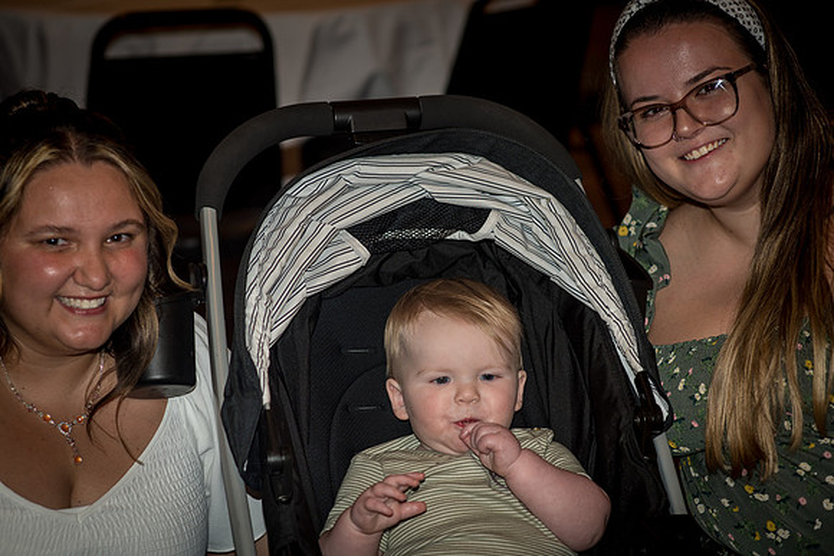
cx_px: 417
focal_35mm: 85
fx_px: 1970
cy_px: 278
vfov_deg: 16.1
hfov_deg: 23.9
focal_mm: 85
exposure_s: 1/125
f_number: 3.2
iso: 100
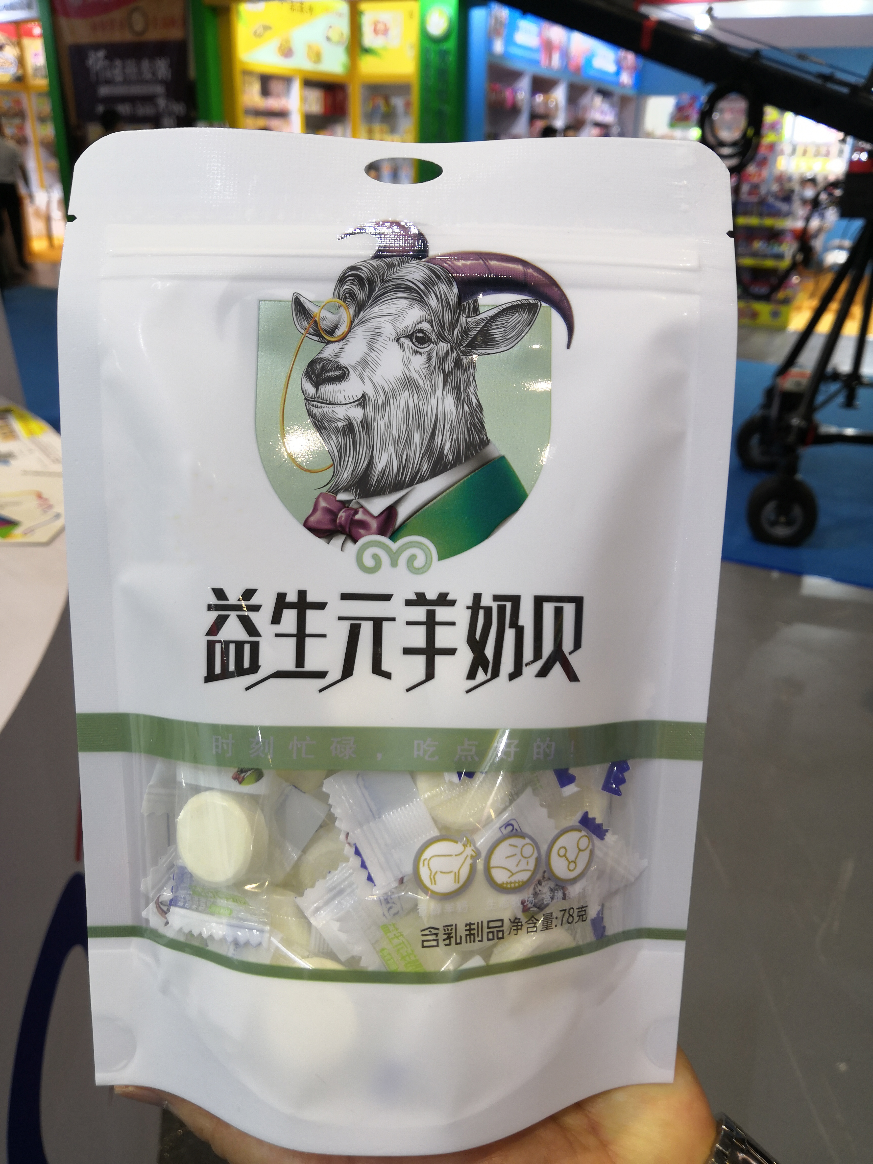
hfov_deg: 51.4
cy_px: 582
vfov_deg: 65.3
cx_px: 436
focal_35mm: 27
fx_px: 908
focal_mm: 3.95
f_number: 1.8
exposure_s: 1/50
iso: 80
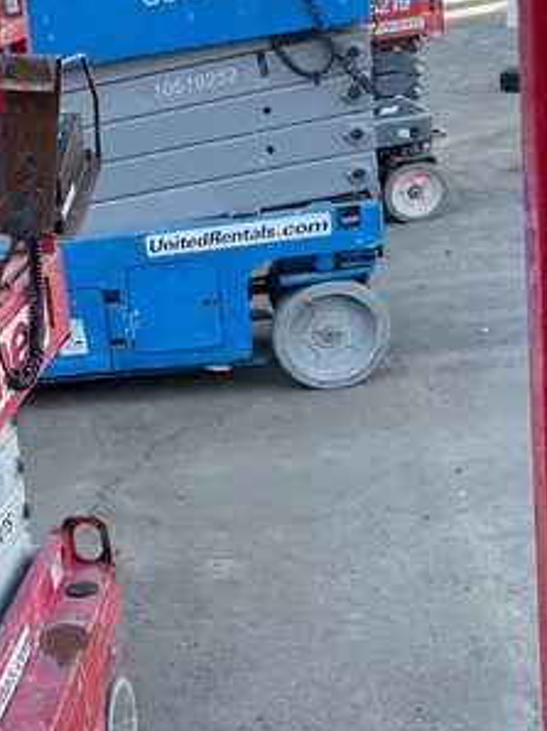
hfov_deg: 21.3
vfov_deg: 30.2
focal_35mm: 64
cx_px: -113
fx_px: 1350
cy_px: 423
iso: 32
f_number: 1.6
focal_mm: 4.2
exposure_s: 1/219
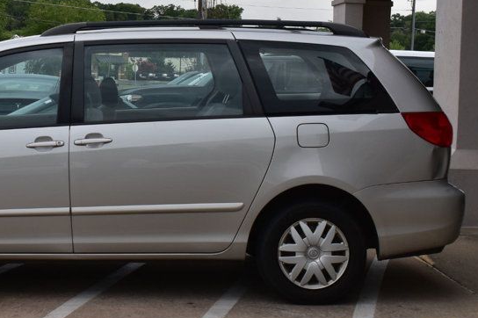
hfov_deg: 24.3
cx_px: 82
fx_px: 1087
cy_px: 96
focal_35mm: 82
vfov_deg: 16.6
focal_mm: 29
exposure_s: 1/320
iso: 400
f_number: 10
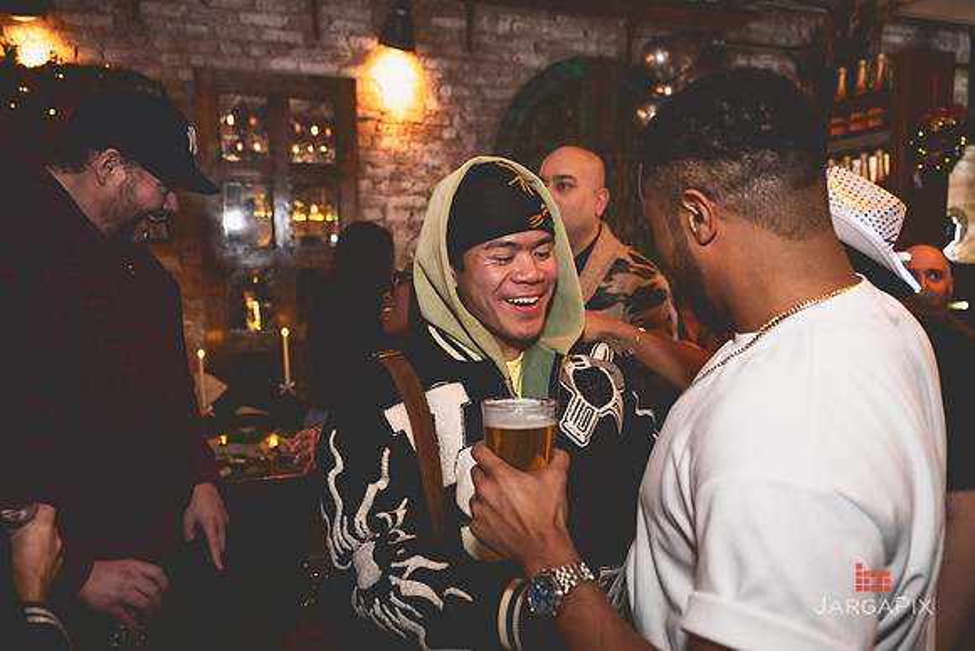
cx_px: 488
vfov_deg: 49.1
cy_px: 326
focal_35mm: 26
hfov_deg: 68.7
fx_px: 713
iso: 3200
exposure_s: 1/100
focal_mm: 25
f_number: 3.2
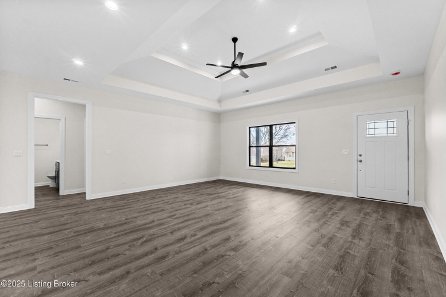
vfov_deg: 77.3
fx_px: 186
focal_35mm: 15
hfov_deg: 100.4
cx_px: 223
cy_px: 148
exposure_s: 1/8
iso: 400
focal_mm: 10
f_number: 10
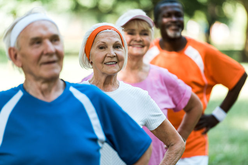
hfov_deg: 10.3
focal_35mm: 200
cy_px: 82
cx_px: 124
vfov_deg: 6.9
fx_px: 1376
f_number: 3.2
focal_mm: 200
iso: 320
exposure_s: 1/400
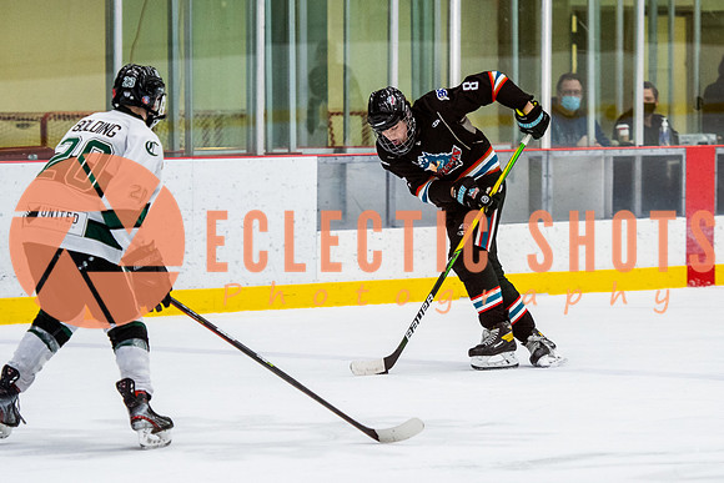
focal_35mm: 246
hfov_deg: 8.4
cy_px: 179
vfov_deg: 5.6
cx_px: 465
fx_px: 4957
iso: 1600
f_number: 2.8
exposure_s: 1/640
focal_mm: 125
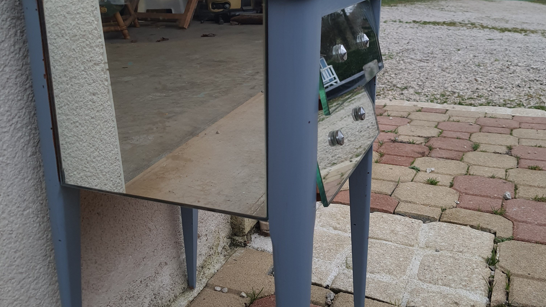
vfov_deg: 31.2
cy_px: 135
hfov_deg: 52.8
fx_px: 550
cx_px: 274
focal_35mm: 38
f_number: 1.7
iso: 100
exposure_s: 1/100
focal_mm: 4.32
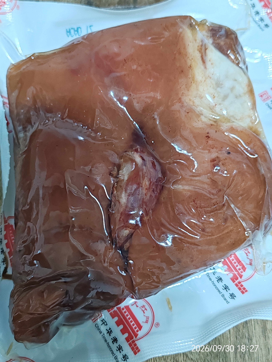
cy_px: 181
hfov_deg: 36.8
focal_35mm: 39
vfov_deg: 47.9
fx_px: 409
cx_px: 136
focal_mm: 6.12
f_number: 1.9
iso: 1250
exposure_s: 1/50
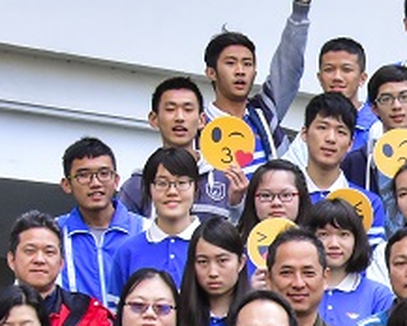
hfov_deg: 6.7
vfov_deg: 5.4
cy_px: 450
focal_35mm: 285
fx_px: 3436
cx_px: 641
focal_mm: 44
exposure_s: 1/320
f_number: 10
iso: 800
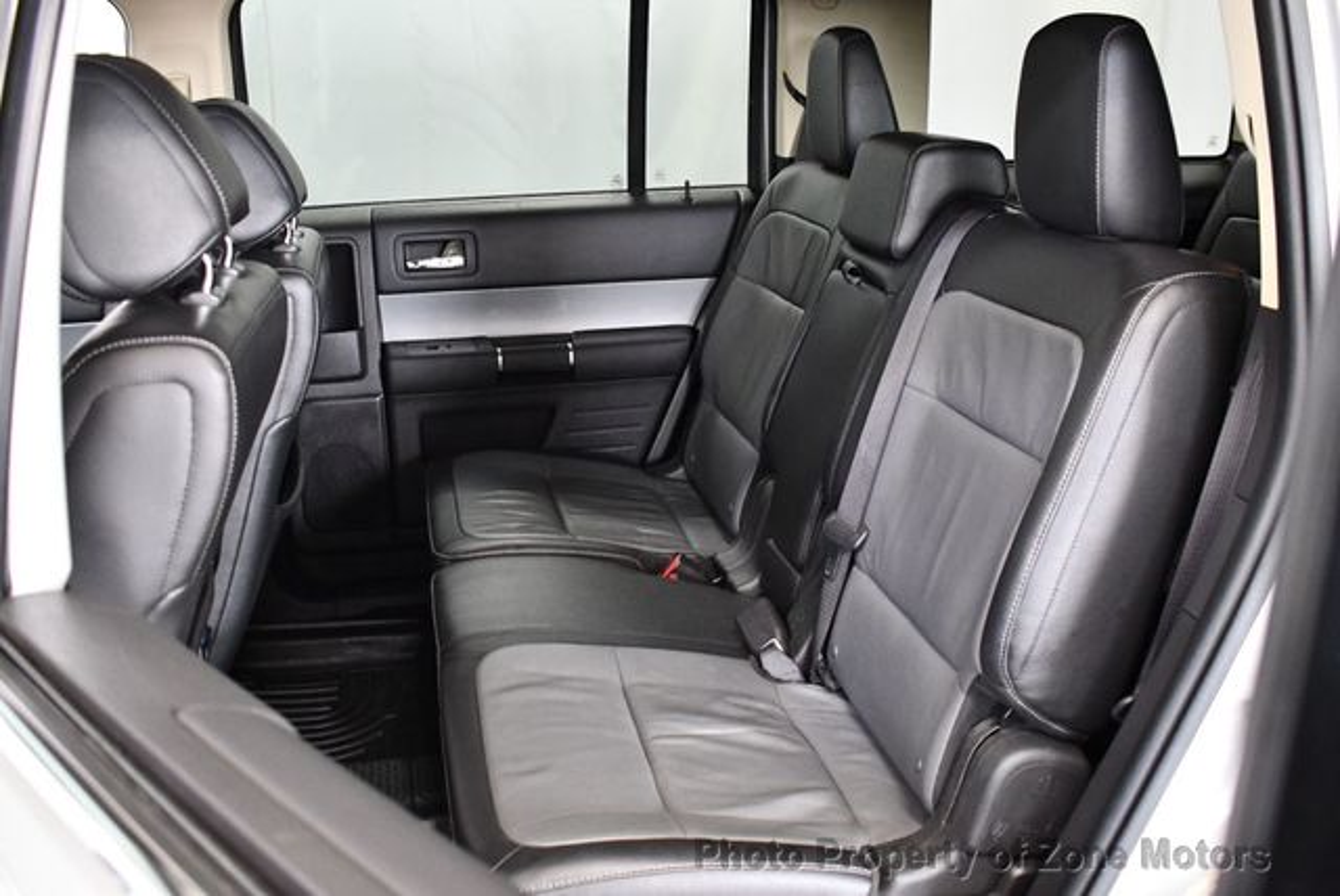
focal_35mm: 36
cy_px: 448
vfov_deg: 36.9
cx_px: 670
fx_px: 1341
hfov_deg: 53.1
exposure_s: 1/100
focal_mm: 18
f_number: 3.5
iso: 3200
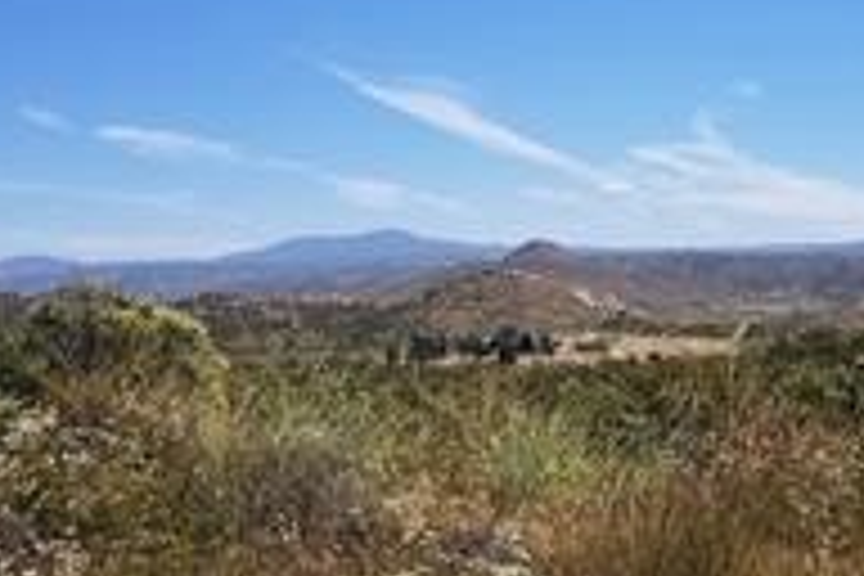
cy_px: 148
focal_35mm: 48
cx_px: 601
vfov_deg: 27.7
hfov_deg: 40.4
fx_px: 1152
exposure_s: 1/3280
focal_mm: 4.25
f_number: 1.7
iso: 50
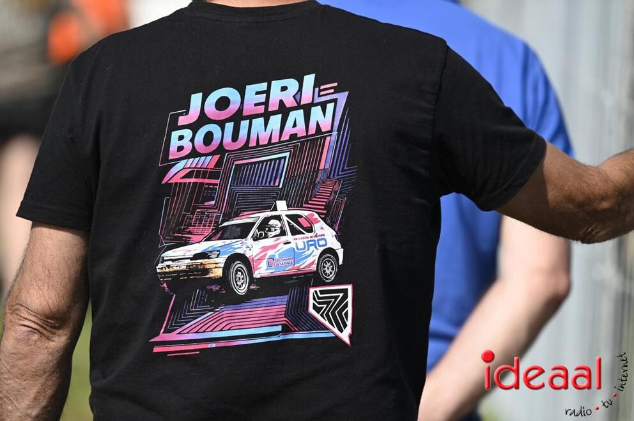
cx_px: 317
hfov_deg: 5.2
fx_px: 7036
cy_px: 210
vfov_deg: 3.4
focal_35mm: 400
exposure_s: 1/2000
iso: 400
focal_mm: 400
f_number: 5.6
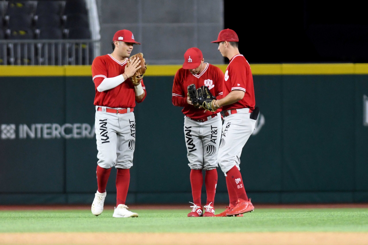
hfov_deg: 4.6
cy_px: 122
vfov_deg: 3.1
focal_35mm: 450
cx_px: 184
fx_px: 4600
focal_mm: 300
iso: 2000
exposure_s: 1/400
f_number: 2.8
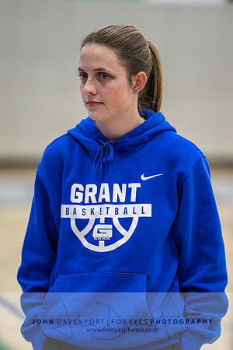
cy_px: 175
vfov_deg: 11.1
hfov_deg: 7.4
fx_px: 1796
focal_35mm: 185
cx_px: 116
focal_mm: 185
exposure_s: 1/1000
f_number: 2.8
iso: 9000
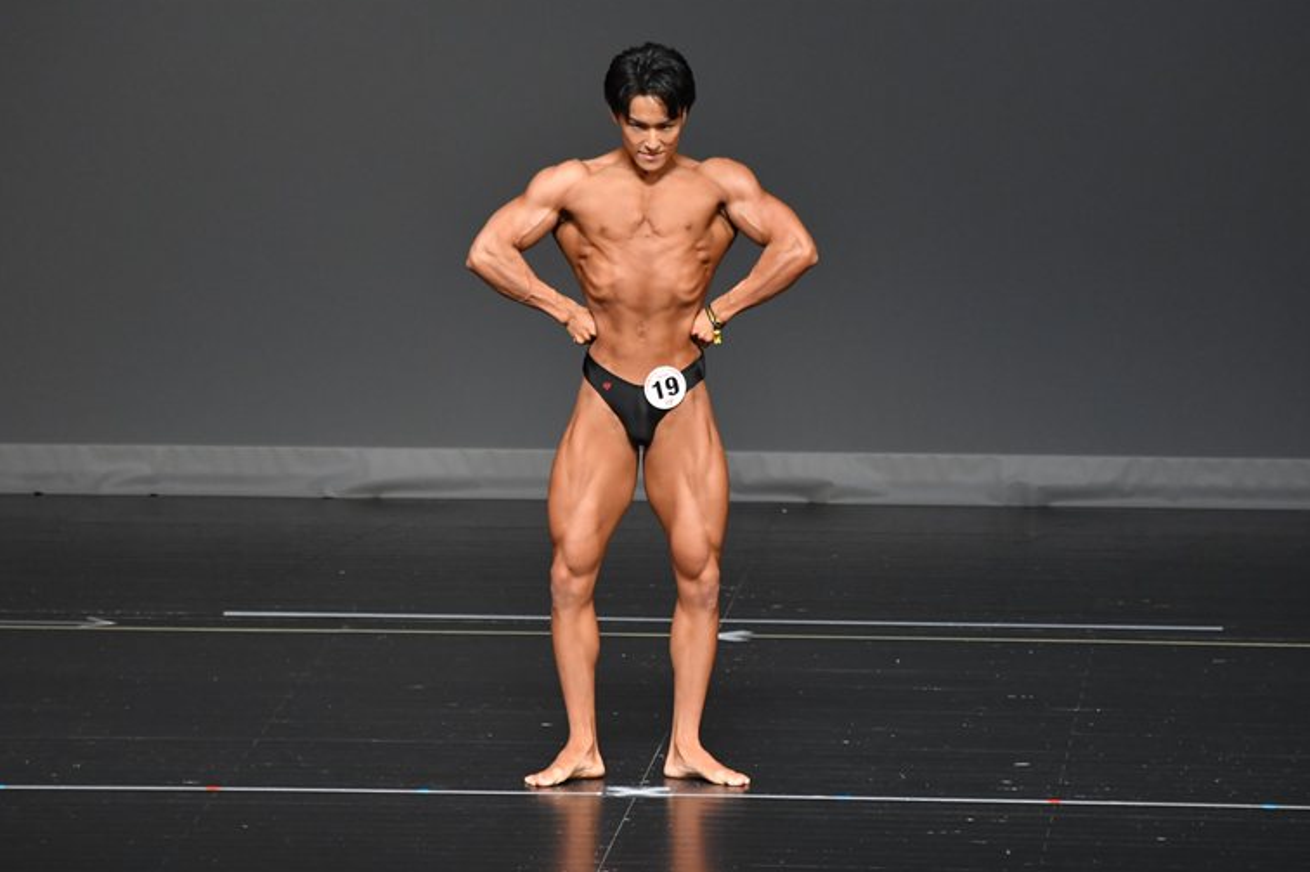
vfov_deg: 4.2
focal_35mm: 323
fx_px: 11746
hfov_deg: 6.4
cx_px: 656
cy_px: 435
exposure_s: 1/400
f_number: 5.6
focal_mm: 210
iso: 2500
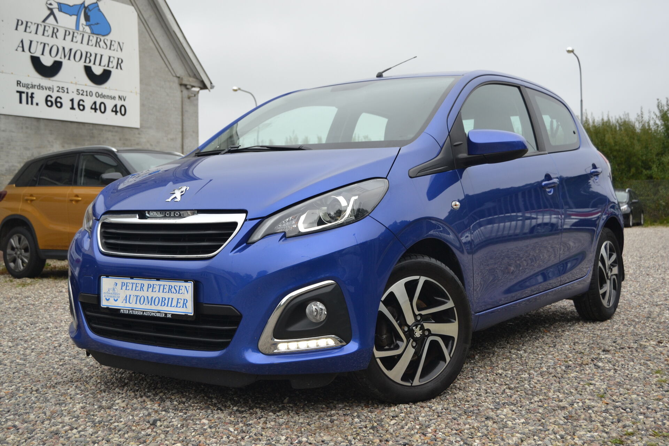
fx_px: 780
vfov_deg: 31.9
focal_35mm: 42
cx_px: 334
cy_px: 223
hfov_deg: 46.4
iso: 180
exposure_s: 1/125
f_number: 5.6
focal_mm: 28
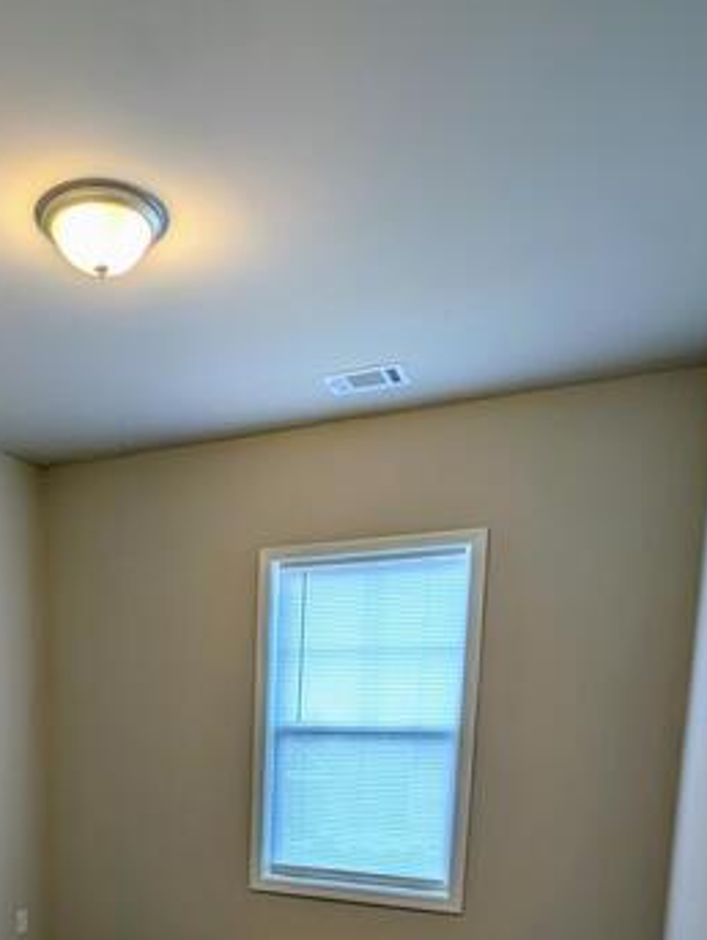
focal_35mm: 28
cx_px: 151
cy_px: 858
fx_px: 761
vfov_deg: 54.6
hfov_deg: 47.4
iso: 63
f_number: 1.7
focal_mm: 2.02
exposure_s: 1/164
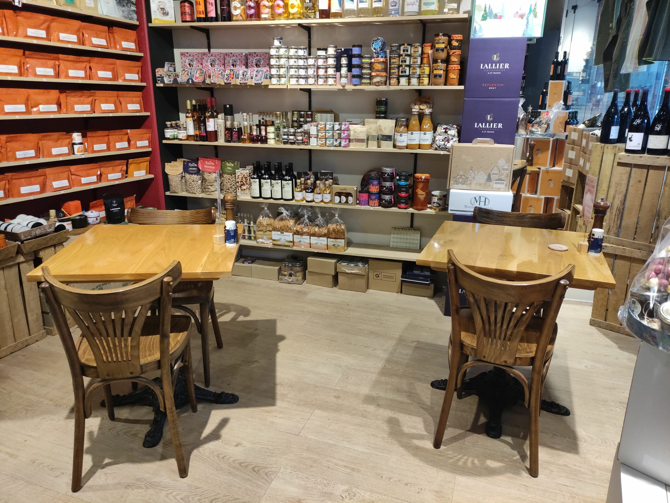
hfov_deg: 69.4
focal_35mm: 25
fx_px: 484
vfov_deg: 54.9
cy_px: 252
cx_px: 335
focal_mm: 5.43
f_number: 1.89
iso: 462
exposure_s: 1/100
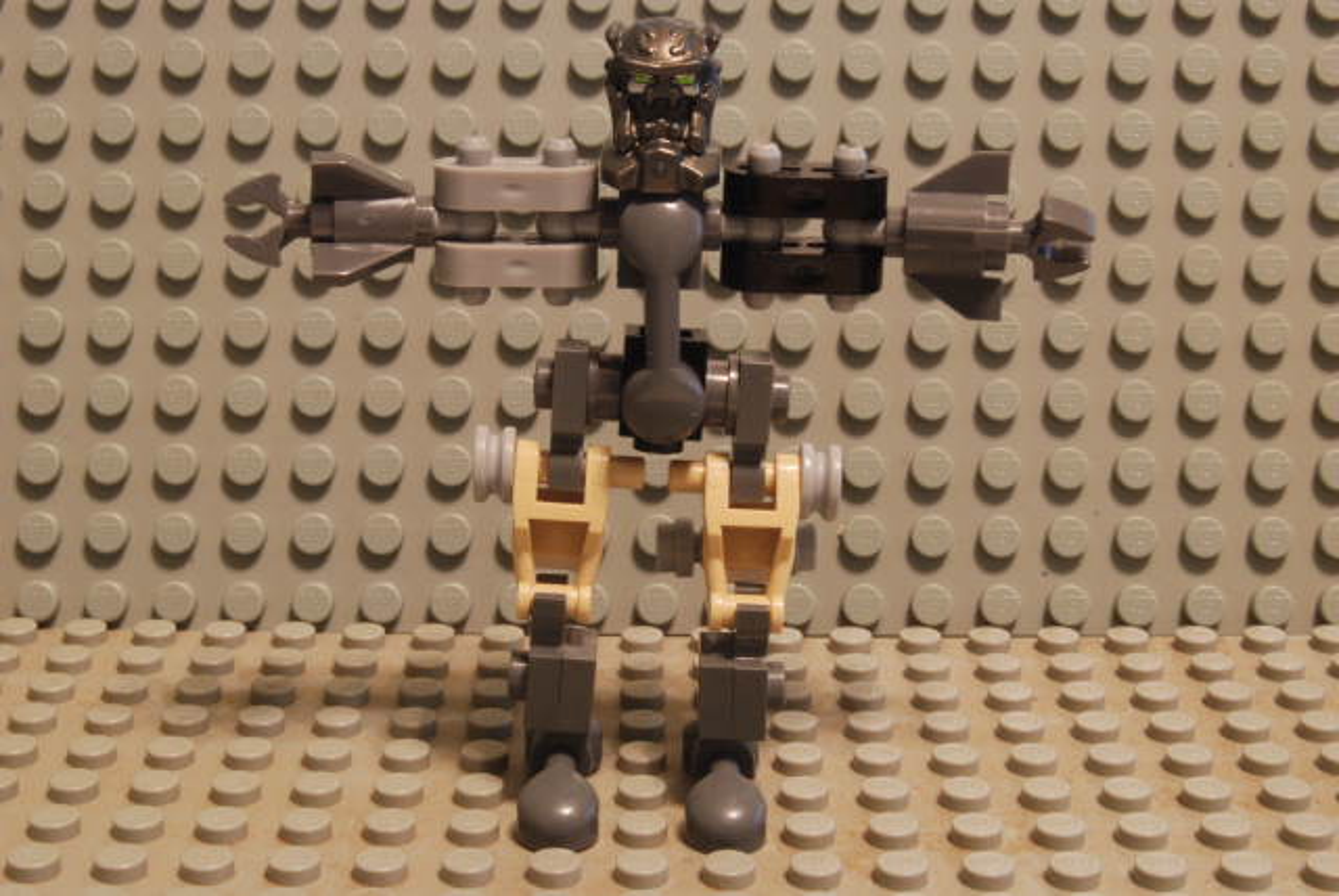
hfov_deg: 31.9
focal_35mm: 63
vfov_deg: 21.6
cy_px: 448
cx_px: 670
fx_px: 2345
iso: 100
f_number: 32
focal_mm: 42
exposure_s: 25
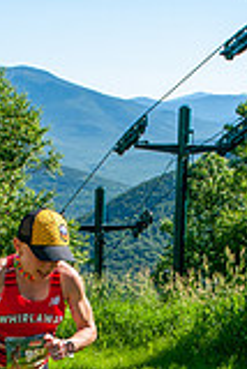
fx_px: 1037
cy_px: 411
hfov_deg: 13.6
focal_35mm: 101
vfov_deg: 19.3
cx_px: 114
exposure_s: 1/400
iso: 200
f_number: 8
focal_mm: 24
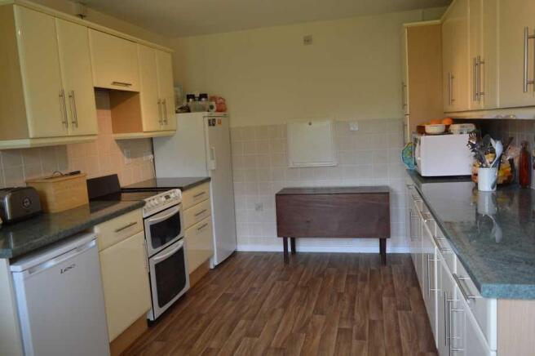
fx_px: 401
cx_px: 268
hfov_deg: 67.4
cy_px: 178
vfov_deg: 47.8
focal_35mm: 27
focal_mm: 18
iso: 400
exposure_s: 1/60
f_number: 4
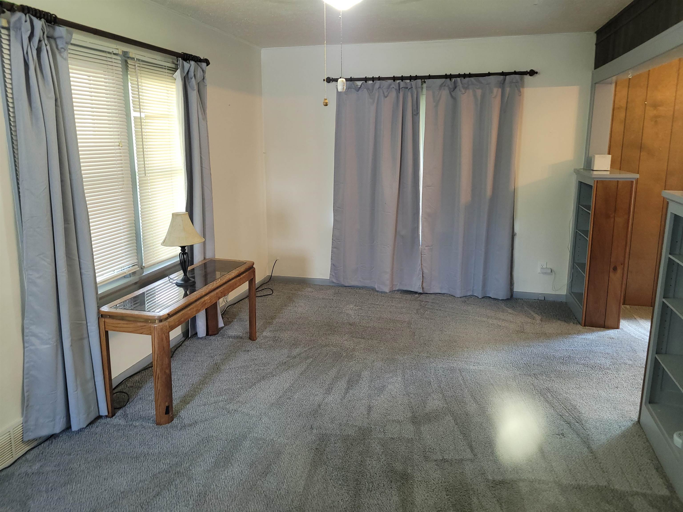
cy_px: 256
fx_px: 513
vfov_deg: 53.1
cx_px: 342
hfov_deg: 67.3
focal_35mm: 26
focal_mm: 5.4
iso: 160
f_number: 1.8
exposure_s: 1/17
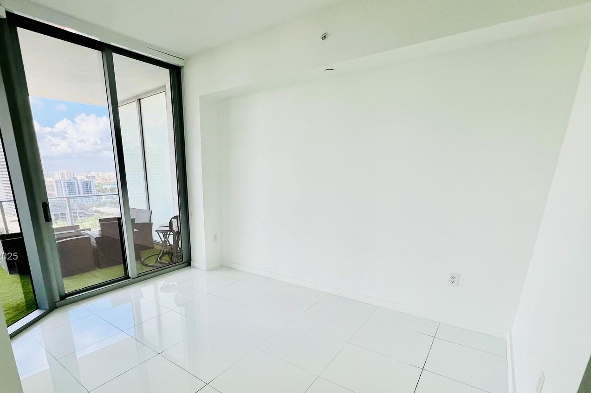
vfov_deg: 68.7
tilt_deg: -16.6
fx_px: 279
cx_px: 241
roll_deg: +0.4
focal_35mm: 17
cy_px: 257
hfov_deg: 92.3
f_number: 1.8
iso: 32
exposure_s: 1/148
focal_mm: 1.57
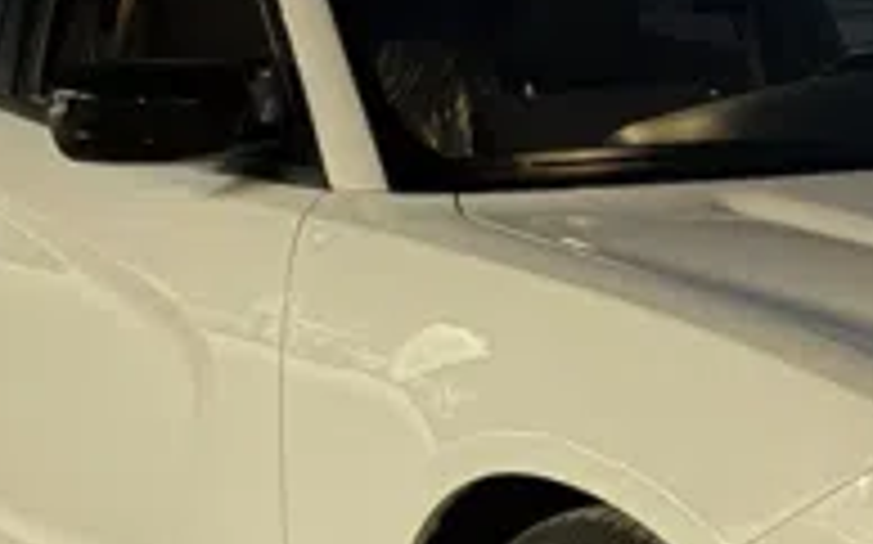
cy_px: 598
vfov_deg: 15.1
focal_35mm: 84
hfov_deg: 24.1
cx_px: 765
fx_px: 1997
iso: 1600
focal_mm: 6.76
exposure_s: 1/20
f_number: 1.78
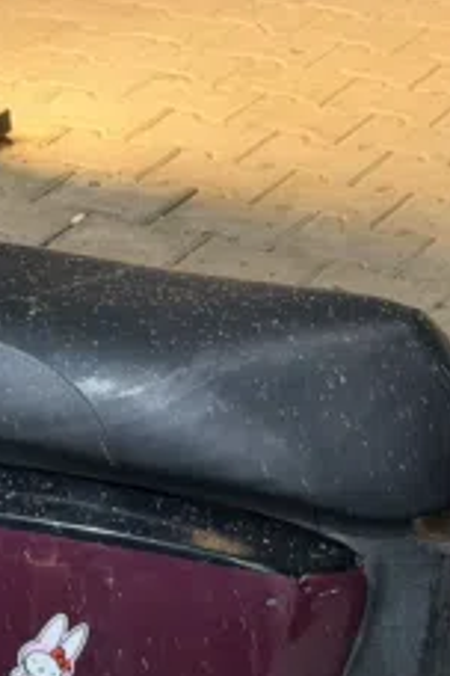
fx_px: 2625
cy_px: 519
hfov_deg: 9.8
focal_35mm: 140
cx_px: 406
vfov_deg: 14.6
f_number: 1.78
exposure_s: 1/25
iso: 500
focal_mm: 6.76
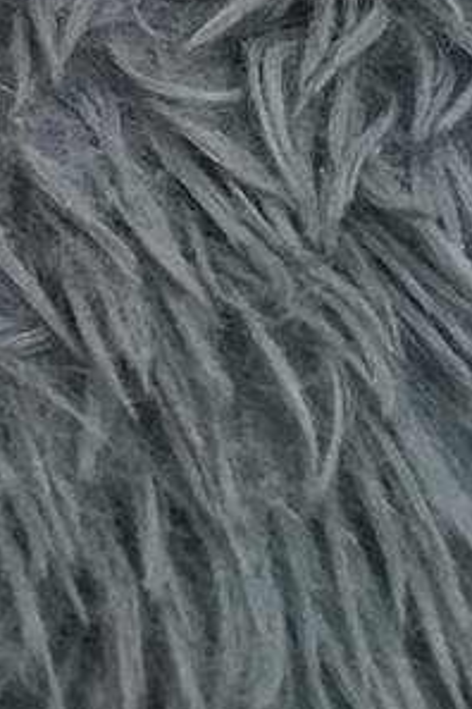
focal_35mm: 122
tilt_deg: -36.8
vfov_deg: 14.7
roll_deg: -2.3
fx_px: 2399
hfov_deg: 10.1
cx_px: -589
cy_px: -554
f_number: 2.2
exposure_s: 1/33
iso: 125
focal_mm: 4.15
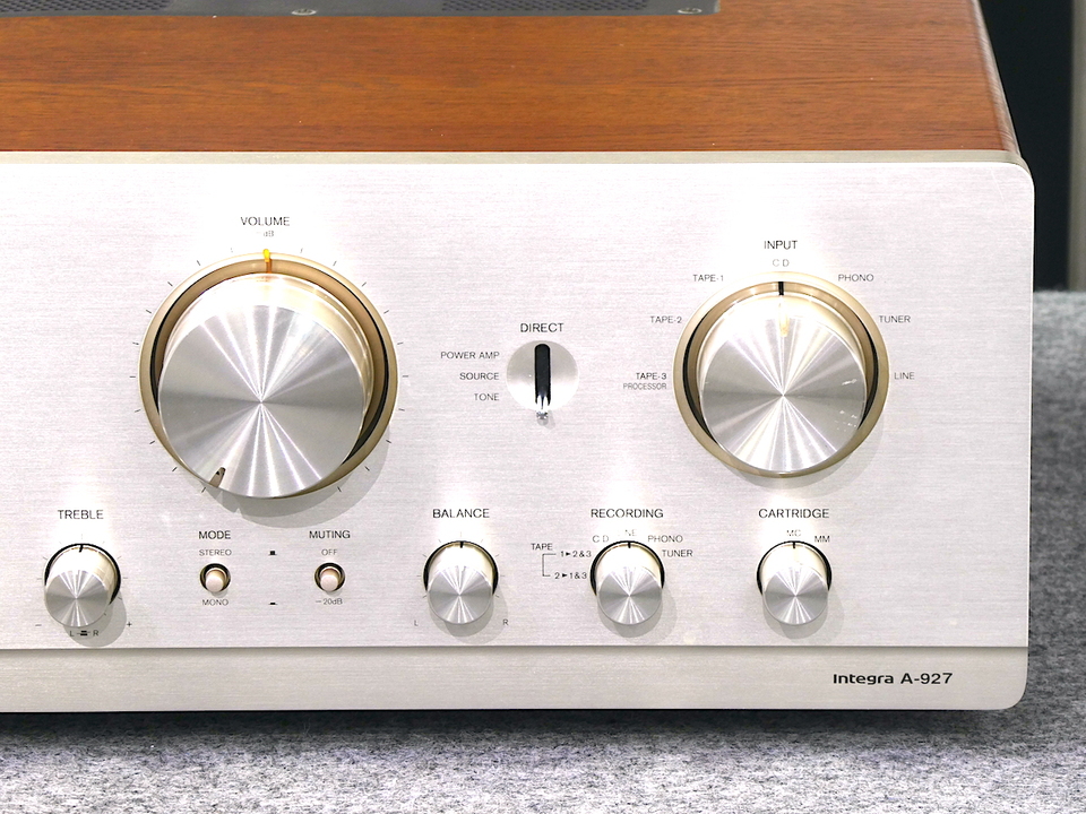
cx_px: 543
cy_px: 407
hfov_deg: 10.7
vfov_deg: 8.0
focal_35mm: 185
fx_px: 5804
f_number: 5.6
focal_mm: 33.2
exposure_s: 1/3.2
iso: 100
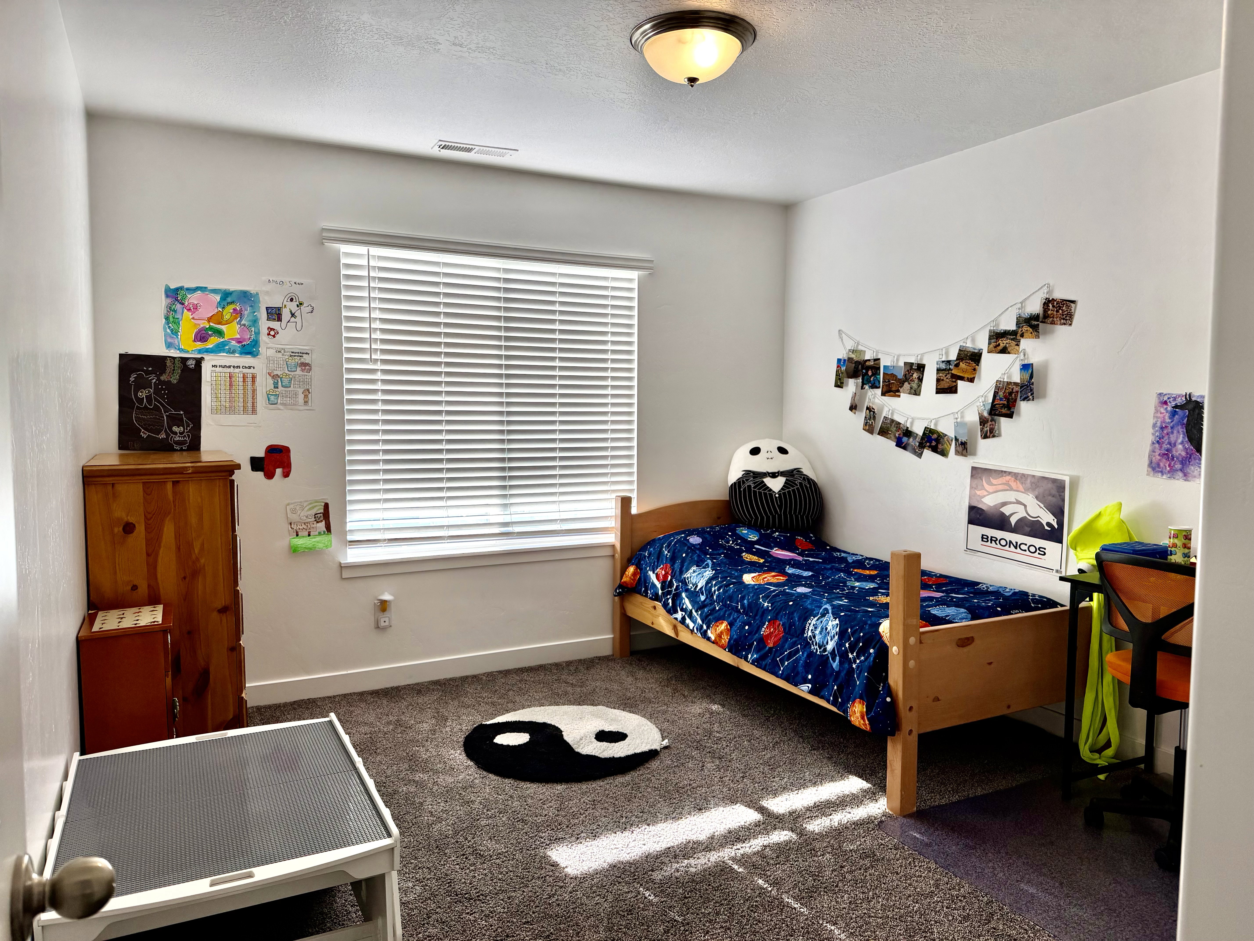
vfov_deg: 56.8
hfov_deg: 71.6
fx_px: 869
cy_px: 470
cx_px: 627
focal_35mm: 24
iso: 80
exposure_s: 1/153
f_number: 1.78
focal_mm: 6.76
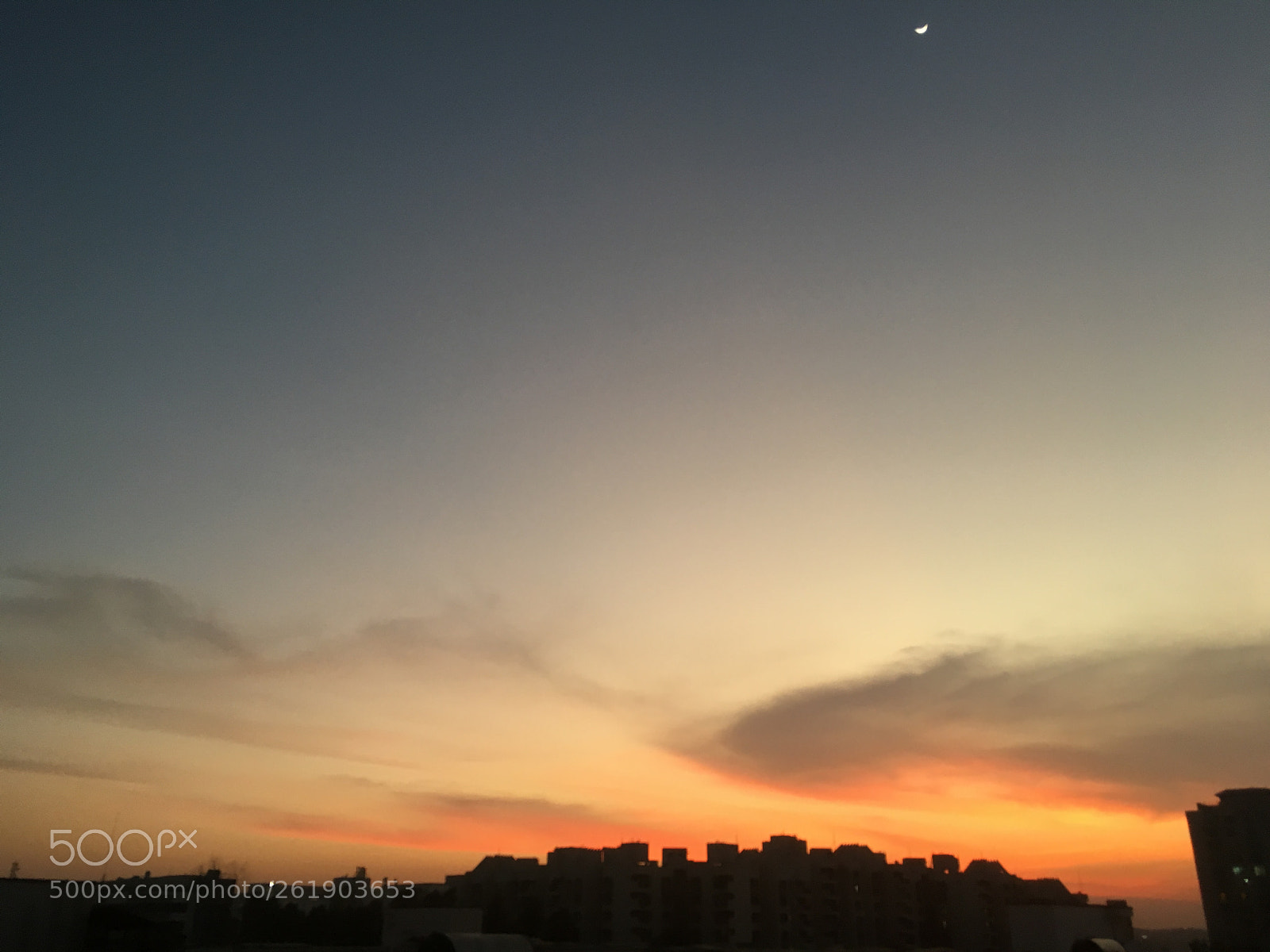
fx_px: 1064
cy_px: 476
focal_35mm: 29
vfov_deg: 48.2
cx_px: 635
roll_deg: -0.7
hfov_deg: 61.7
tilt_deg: +22.5
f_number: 2.2
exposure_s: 1/33
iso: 80
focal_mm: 4.15
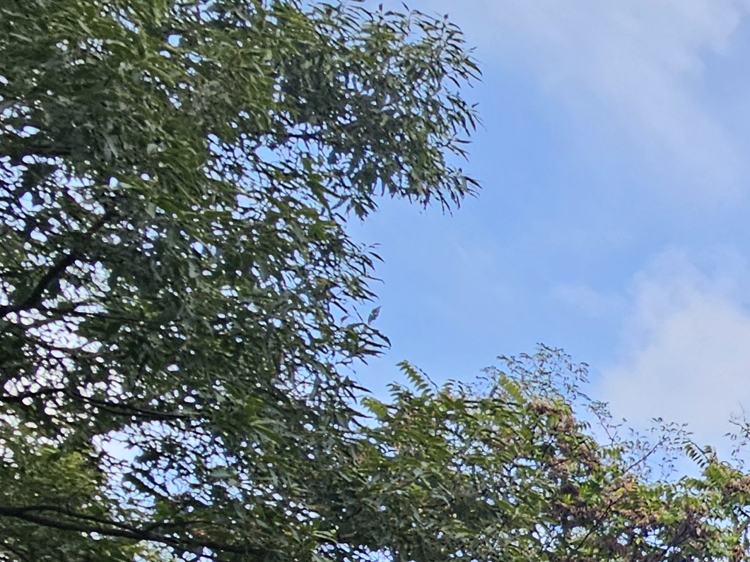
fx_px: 1062
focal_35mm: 49
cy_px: 748
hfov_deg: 21.7
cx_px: 1380
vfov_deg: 25.3
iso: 50
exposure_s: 1/179
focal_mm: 2.2
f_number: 2.2
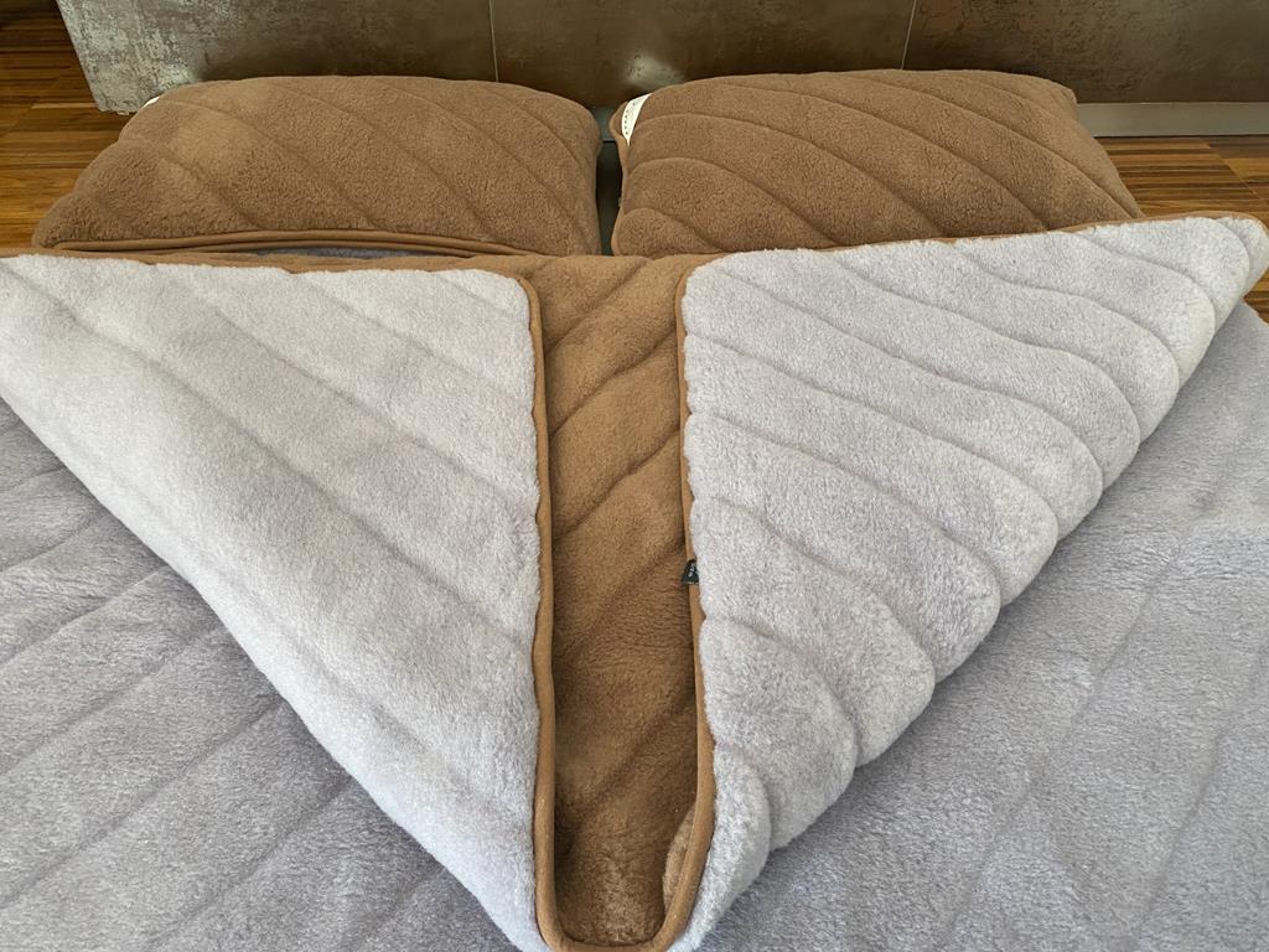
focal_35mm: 26
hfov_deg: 67.3
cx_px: 634
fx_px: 953
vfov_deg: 53.1
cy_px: 476
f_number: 1.8
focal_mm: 4.25
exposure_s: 1/60
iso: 160
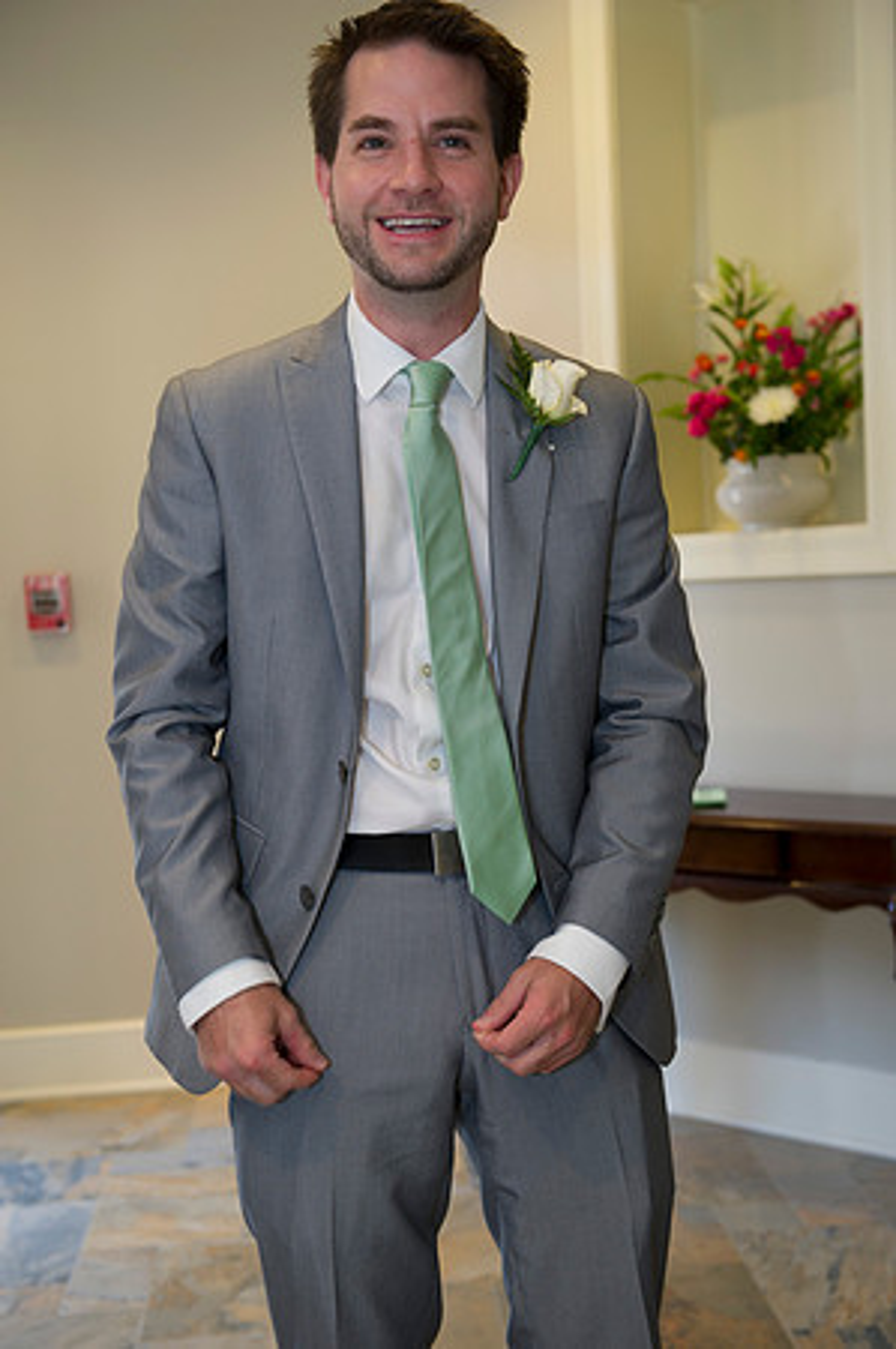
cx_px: 448
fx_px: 1946
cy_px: 674
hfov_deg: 25.9
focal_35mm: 52
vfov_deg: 38.2
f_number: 4
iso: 800
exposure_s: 1/100
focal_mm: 52
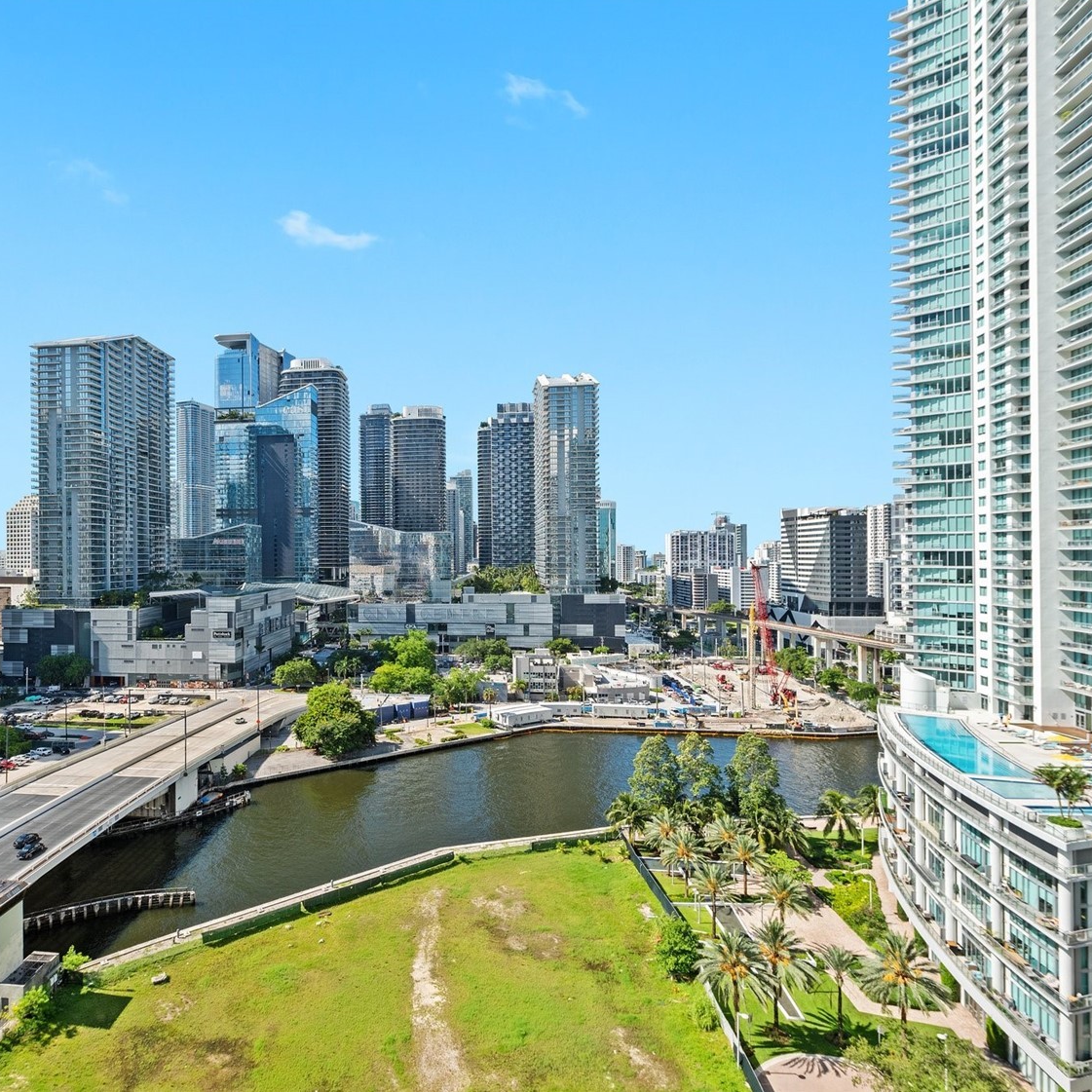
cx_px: 368
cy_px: 542
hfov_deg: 78.2
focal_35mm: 18
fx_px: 642
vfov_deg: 80.7
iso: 200
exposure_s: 1/640
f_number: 8
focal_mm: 14
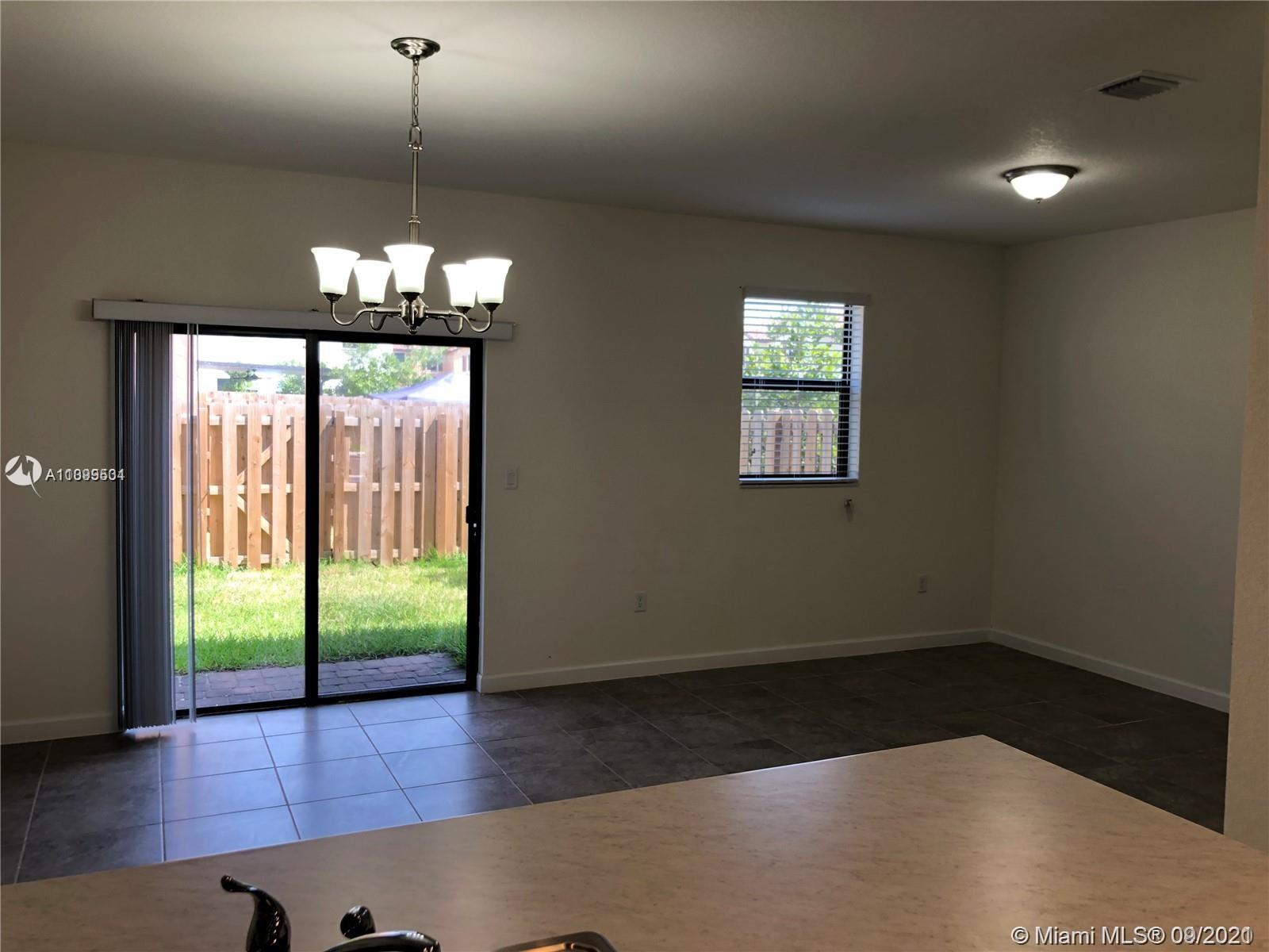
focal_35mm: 28
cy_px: 476
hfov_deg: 63.4
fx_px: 1026
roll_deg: -1.1
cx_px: 634
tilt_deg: -4.1
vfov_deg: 49.7
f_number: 1.8
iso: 80
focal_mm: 3.99
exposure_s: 1/120
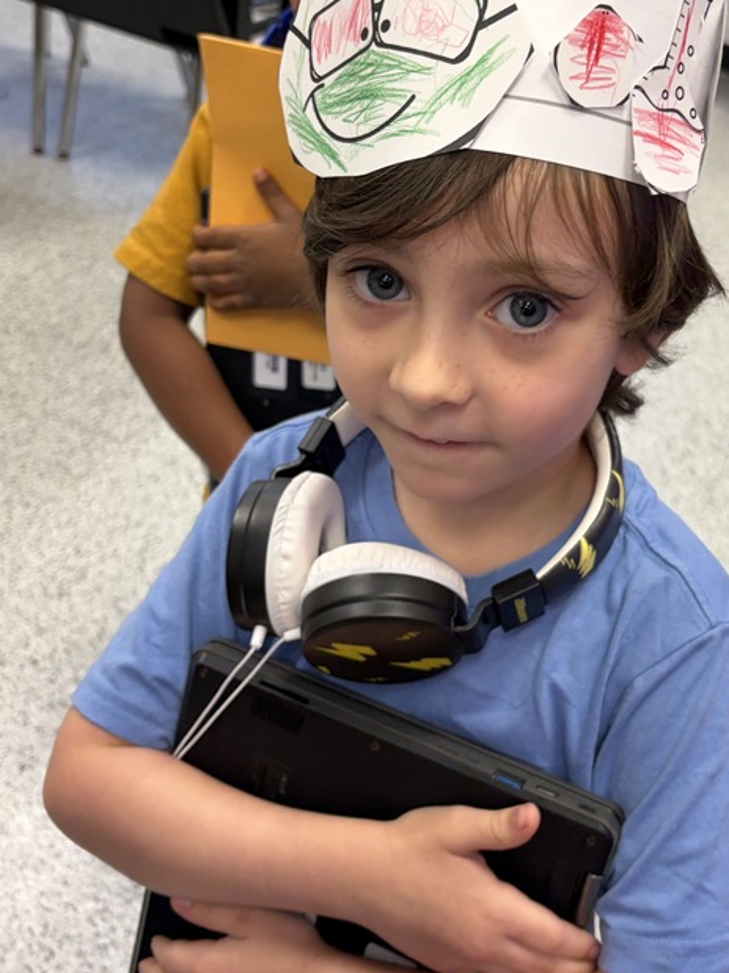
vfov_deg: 43.8
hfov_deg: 33.3
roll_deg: -10.7
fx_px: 1208
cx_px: 474
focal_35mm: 43
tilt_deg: -34.0
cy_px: 442
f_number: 1.6
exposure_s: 1/60
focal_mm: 5.96
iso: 125
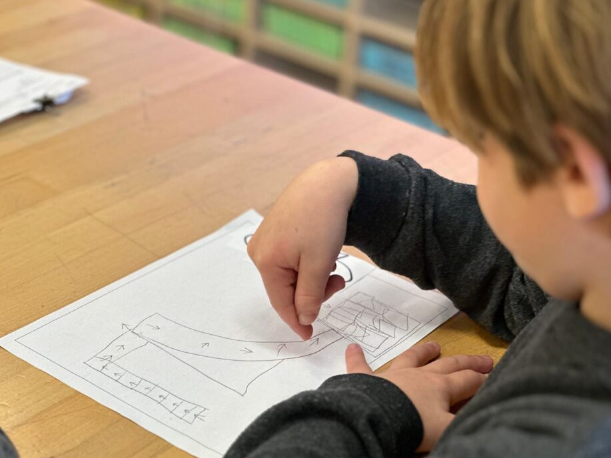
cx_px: 299
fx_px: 1518
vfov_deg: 17.2
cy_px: 220
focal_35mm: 86
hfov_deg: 22.8
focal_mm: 9
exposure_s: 1/60
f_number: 2.8
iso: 160
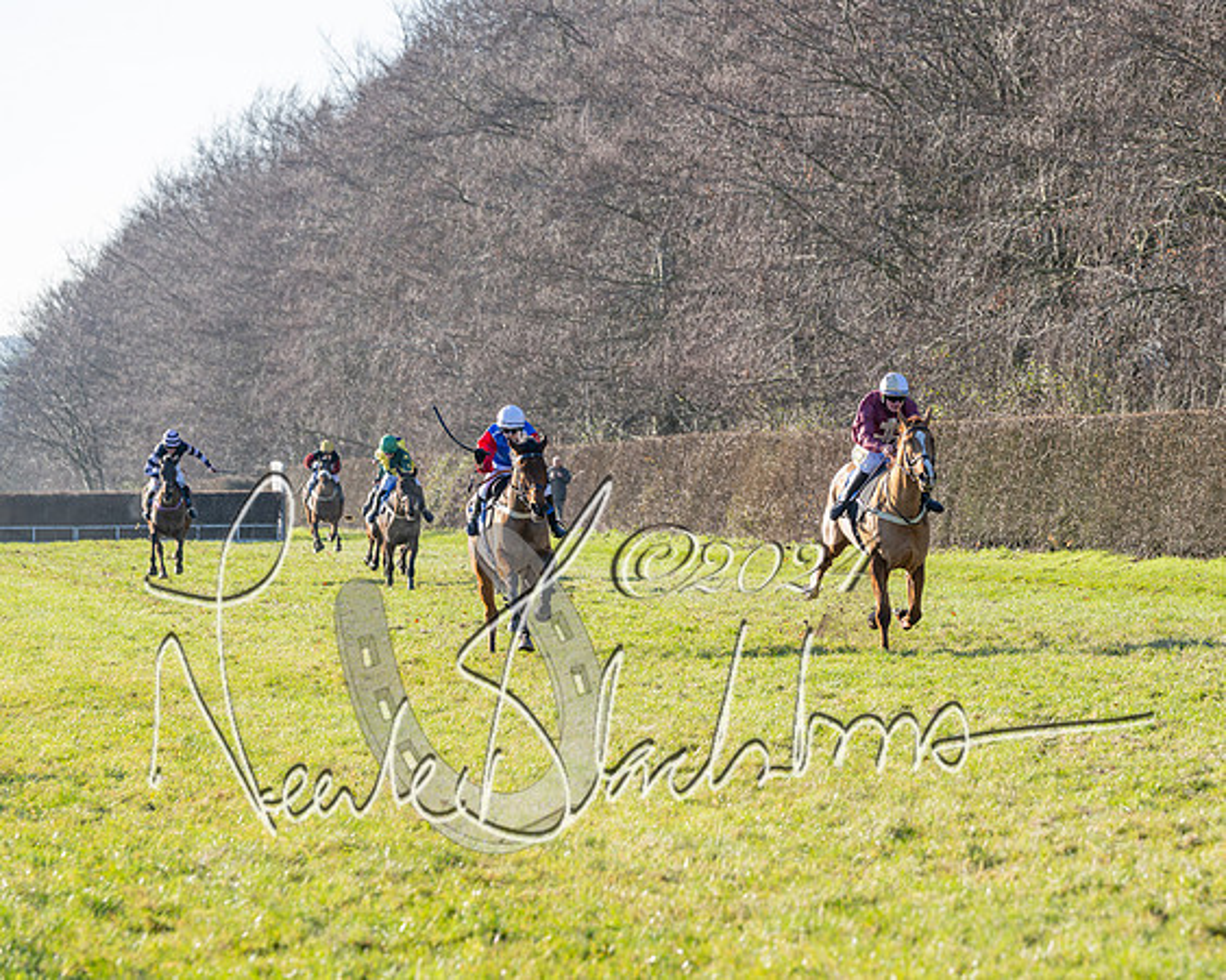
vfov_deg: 9.0
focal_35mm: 172
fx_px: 6231
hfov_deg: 11.2
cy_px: 514
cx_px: 840
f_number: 4.5
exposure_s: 1/1250
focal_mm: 119
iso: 400
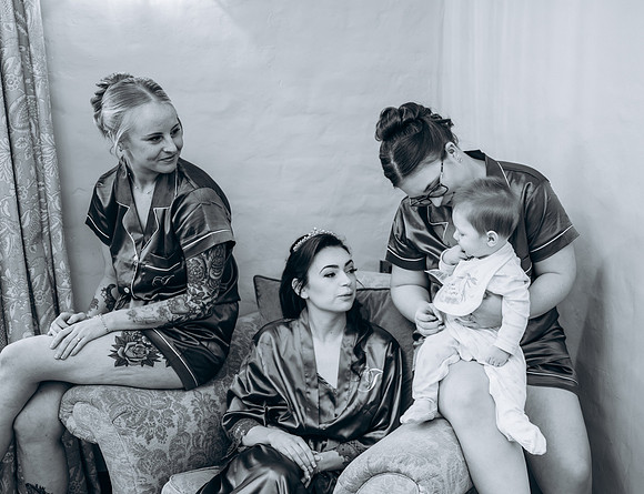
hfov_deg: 37.0
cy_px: 290
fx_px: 945
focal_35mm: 50
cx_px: 459
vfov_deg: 29.3
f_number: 2.8
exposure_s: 1/80
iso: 1000
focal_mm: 35
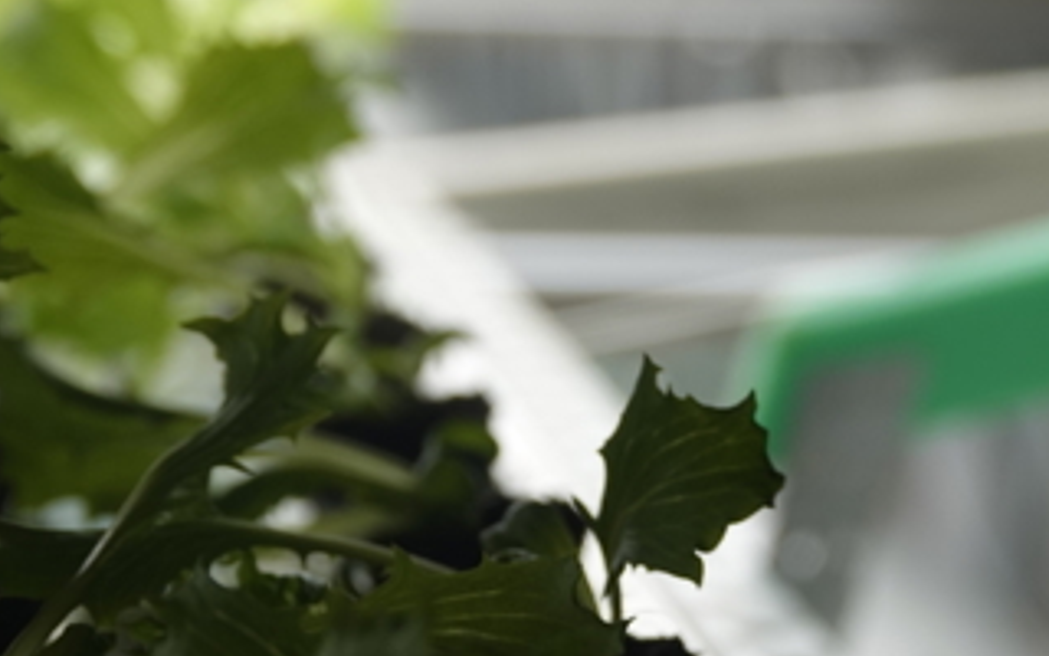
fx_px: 7547
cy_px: 382
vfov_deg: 5.0
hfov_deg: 8.0
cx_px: 488
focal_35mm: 264
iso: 100
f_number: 4
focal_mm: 39.42
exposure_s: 1/200
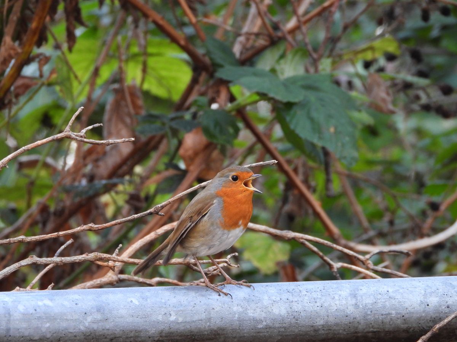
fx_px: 8581
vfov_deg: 2.3
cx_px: 228
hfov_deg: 3.1
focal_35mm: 650
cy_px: 171
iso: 500
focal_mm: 117
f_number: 5
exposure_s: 1/60
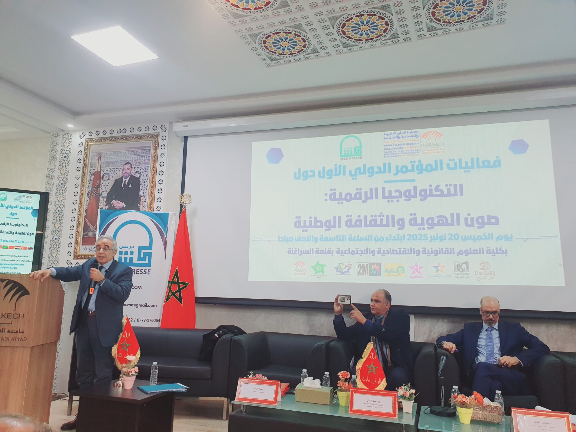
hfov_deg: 67.3
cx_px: 288
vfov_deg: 53.1
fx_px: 433
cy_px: 216
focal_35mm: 26
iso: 160
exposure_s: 1/120
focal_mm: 4.32
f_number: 2.4
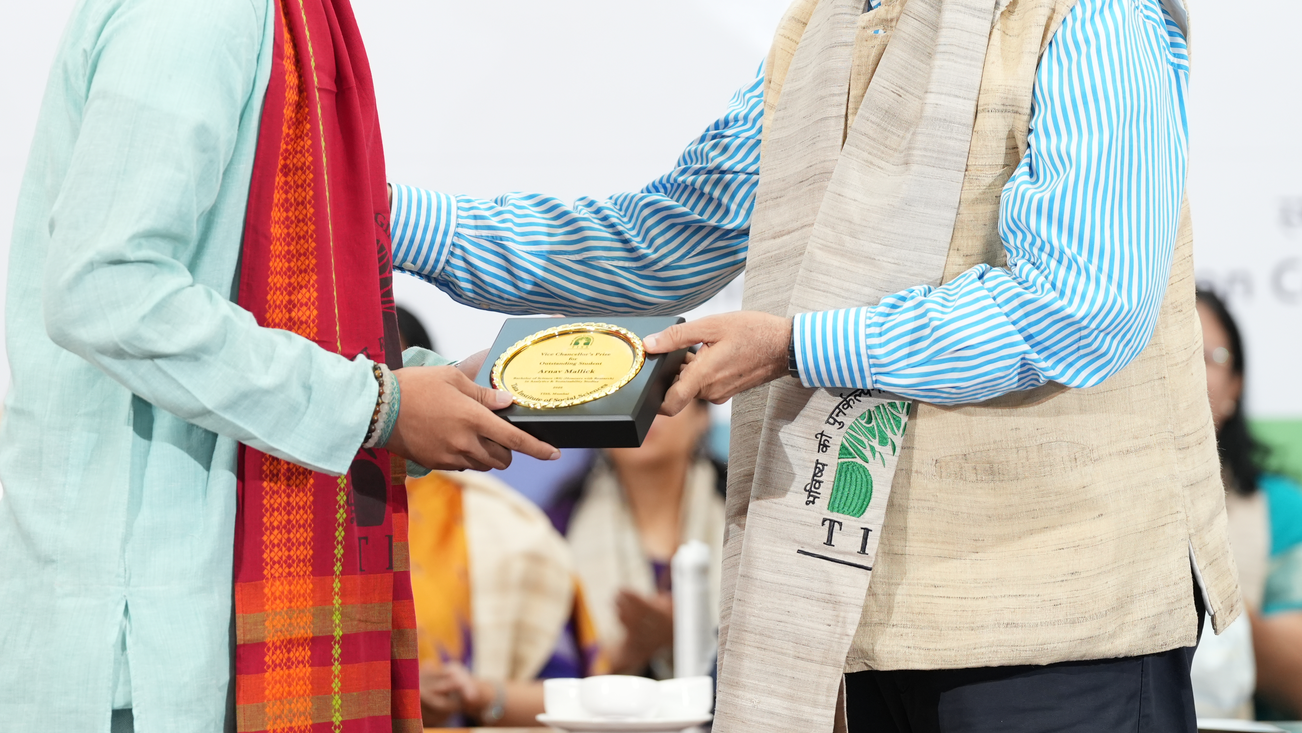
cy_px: 92
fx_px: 8044
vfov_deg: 5.2
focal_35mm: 233
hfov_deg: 9.3
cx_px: 570
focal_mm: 138
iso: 1000
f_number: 3.2
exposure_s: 1/125
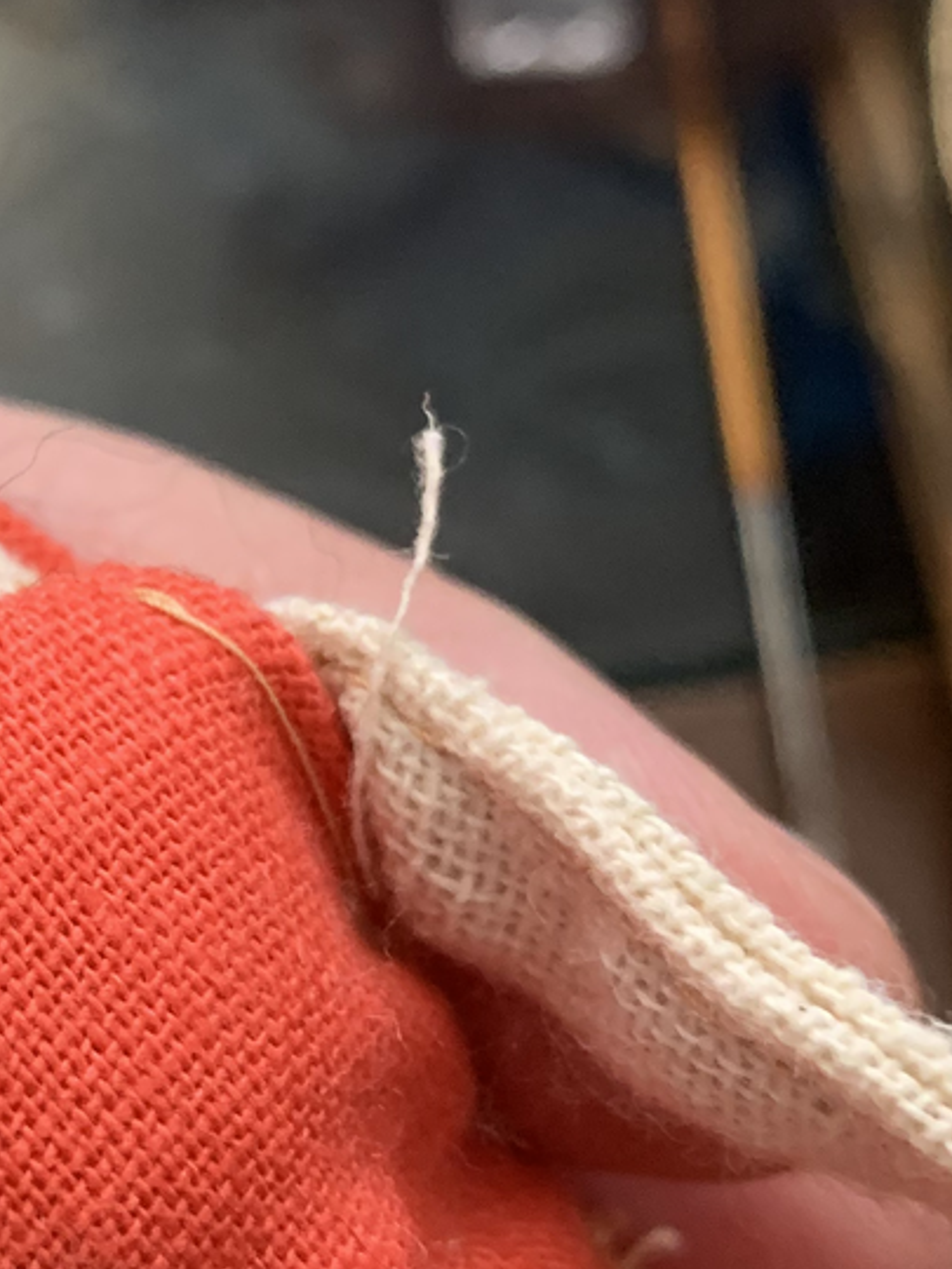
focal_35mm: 77
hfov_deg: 18.2
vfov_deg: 25.3
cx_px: -179
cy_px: 557
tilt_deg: -60.1
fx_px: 2824
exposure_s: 1/46
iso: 400
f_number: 1.8
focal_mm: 4.25
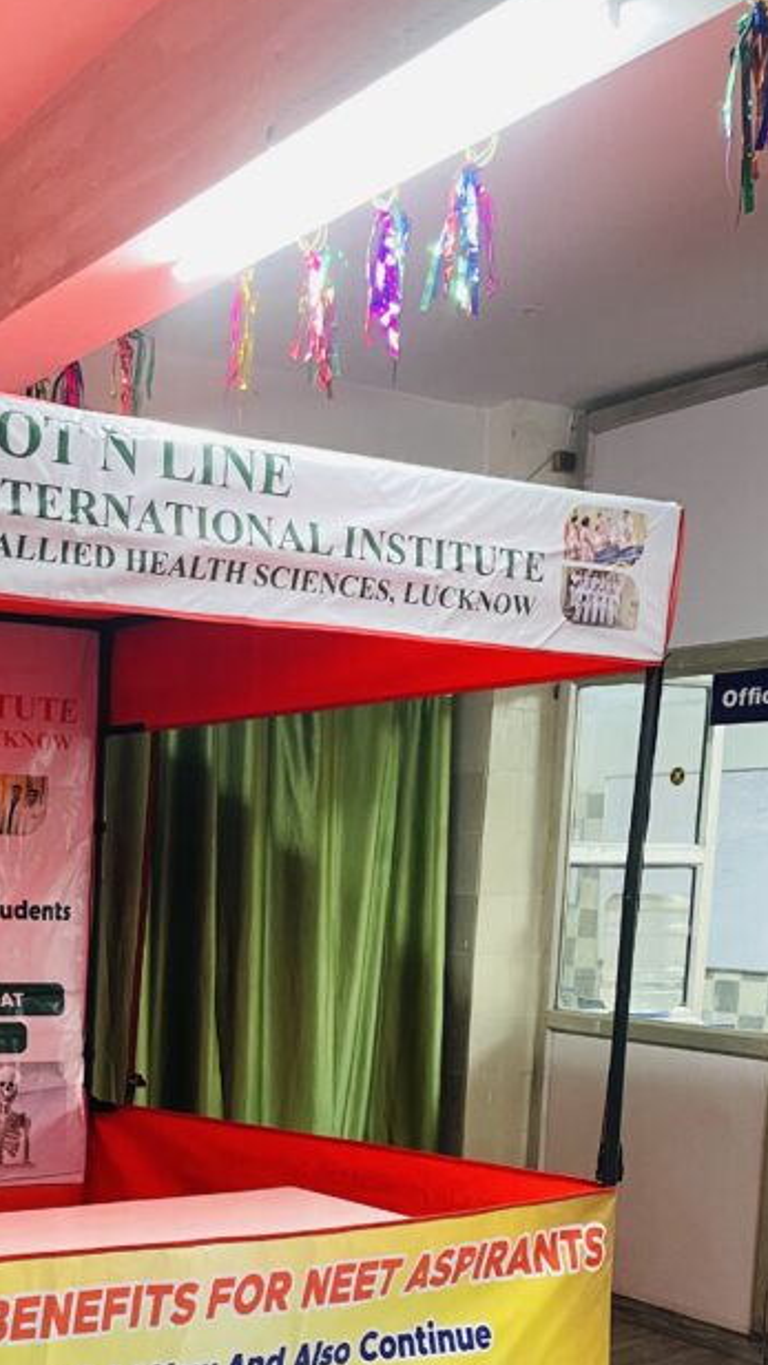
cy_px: 1100
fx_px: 1702
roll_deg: -0.6
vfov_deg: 41.7
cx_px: -40
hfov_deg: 24.1
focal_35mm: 47
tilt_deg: -7.5
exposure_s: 1/33
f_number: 1.6
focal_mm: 4.2
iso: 400
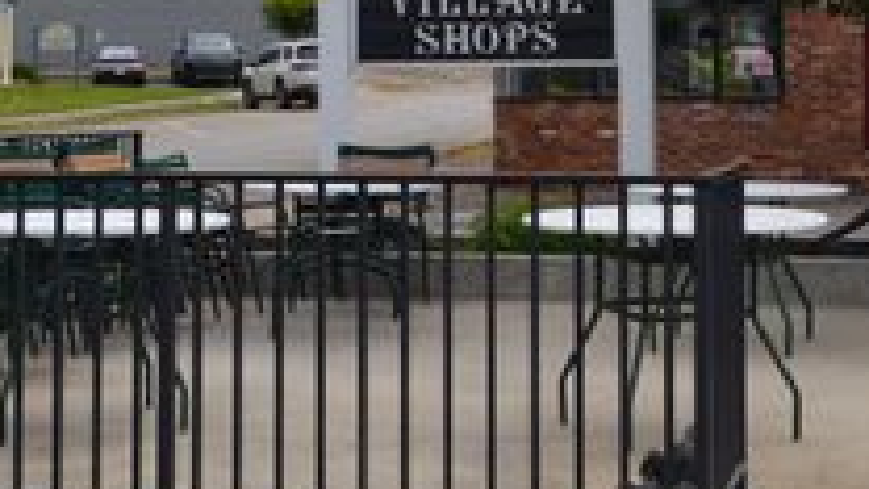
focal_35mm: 83
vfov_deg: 14.3
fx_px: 1913
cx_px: 572
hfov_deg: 25.5
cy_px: -31
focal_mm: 22
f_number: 10
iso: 100
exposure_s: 1/200
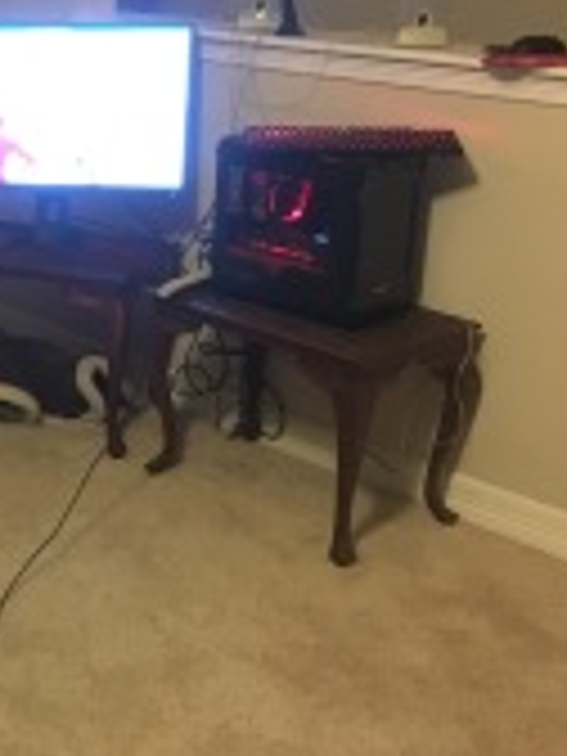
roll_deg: +1.0
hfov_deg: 21.9
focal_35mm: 63
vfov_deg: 30.7
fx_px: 1376
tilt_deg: -20.5
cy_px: 369
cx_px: -72
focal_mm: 4.15
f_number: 2.2
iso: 320
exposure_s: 1/15
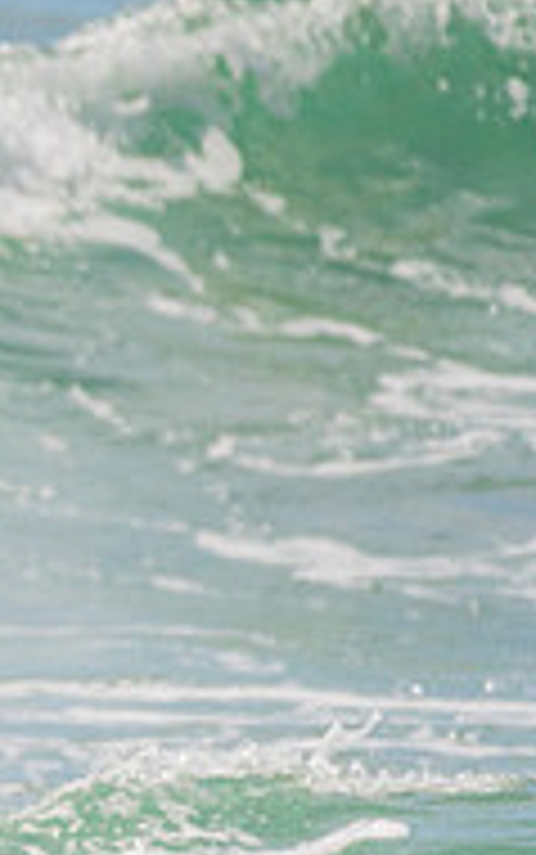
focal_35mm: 1904
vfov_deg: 1.1
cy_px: 547
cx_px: -552
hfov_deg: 0.7
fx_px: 44434
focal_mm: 500
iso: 450
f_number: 5.6
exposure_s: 1/1250
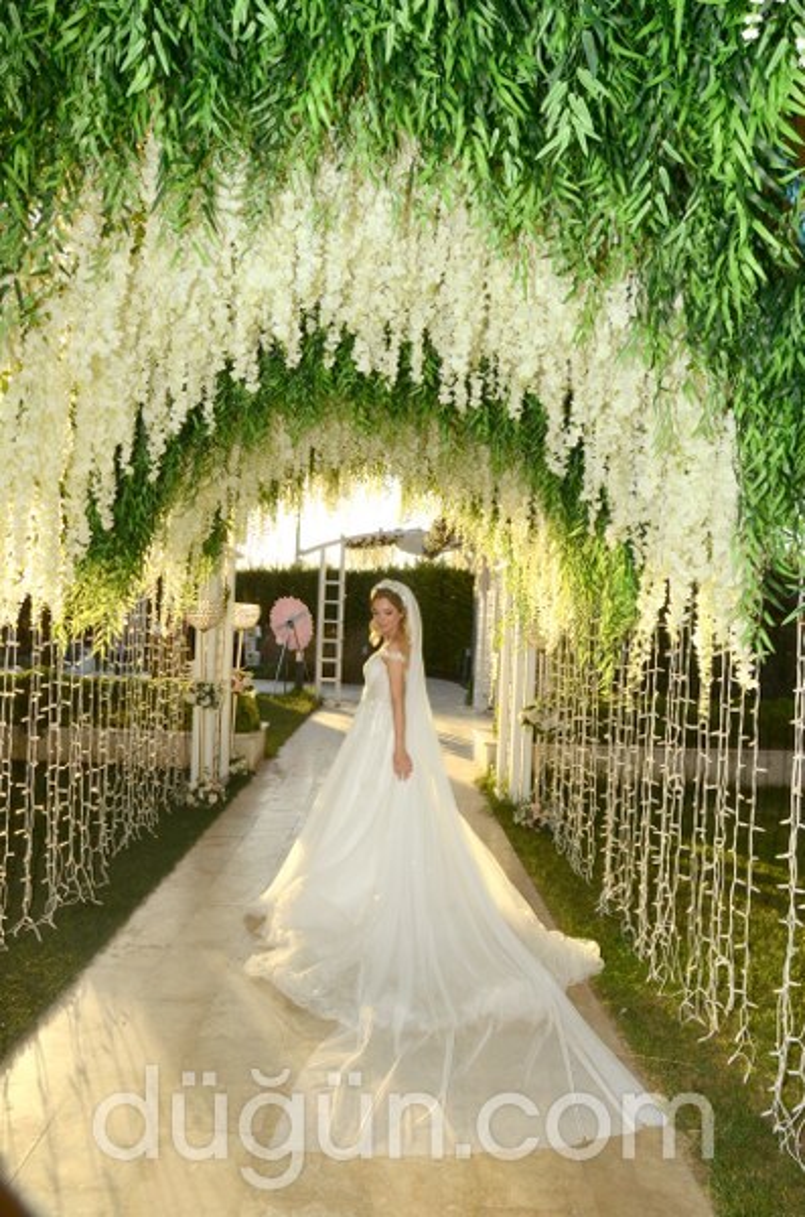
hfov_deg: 47.7
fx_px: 910
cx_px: 402
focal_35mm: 27
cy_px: 608
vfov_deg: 67.5
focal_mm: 18
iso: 800
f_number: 14
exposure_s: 1/320
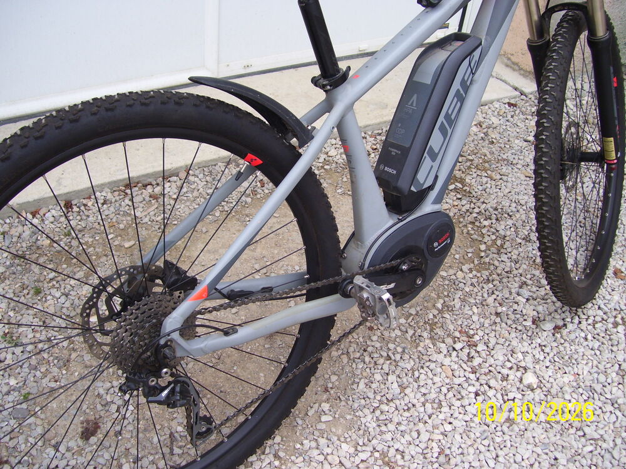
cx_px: 313
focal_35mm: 37
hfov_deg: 50.1
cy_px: 234
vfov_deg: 38.7
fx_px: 669
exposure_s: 1/250
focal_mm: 6
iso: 80
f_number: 2.7
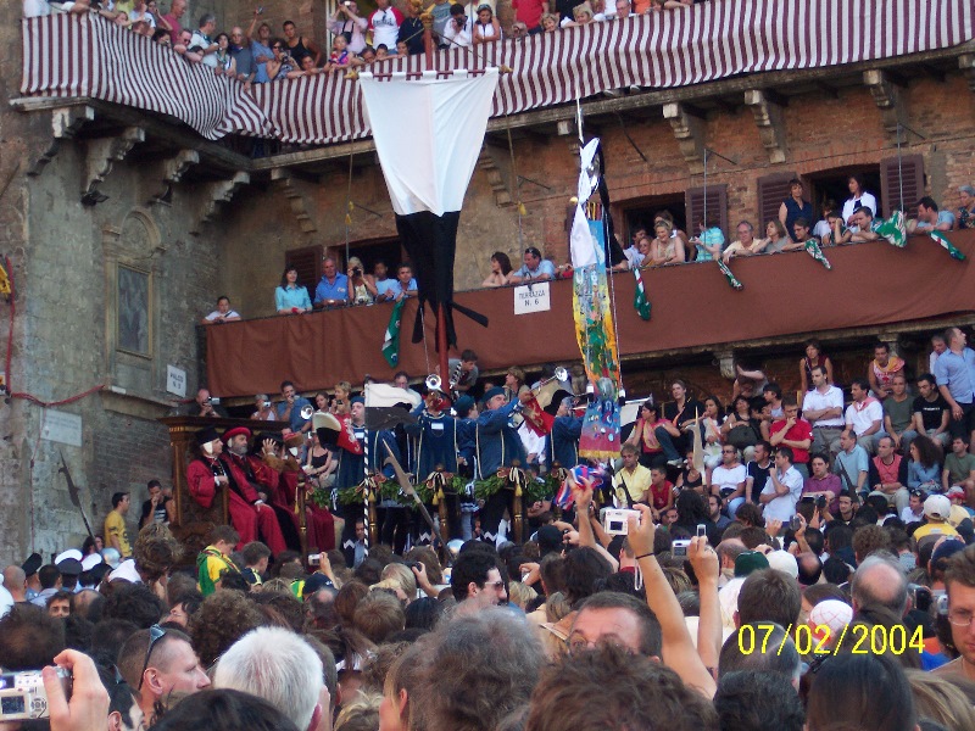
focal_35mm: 114
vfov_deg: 13.0
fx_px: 3211
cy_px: 366
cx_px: 488
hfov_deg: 17.3
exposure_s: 1/90
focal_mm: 24
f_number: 4.8
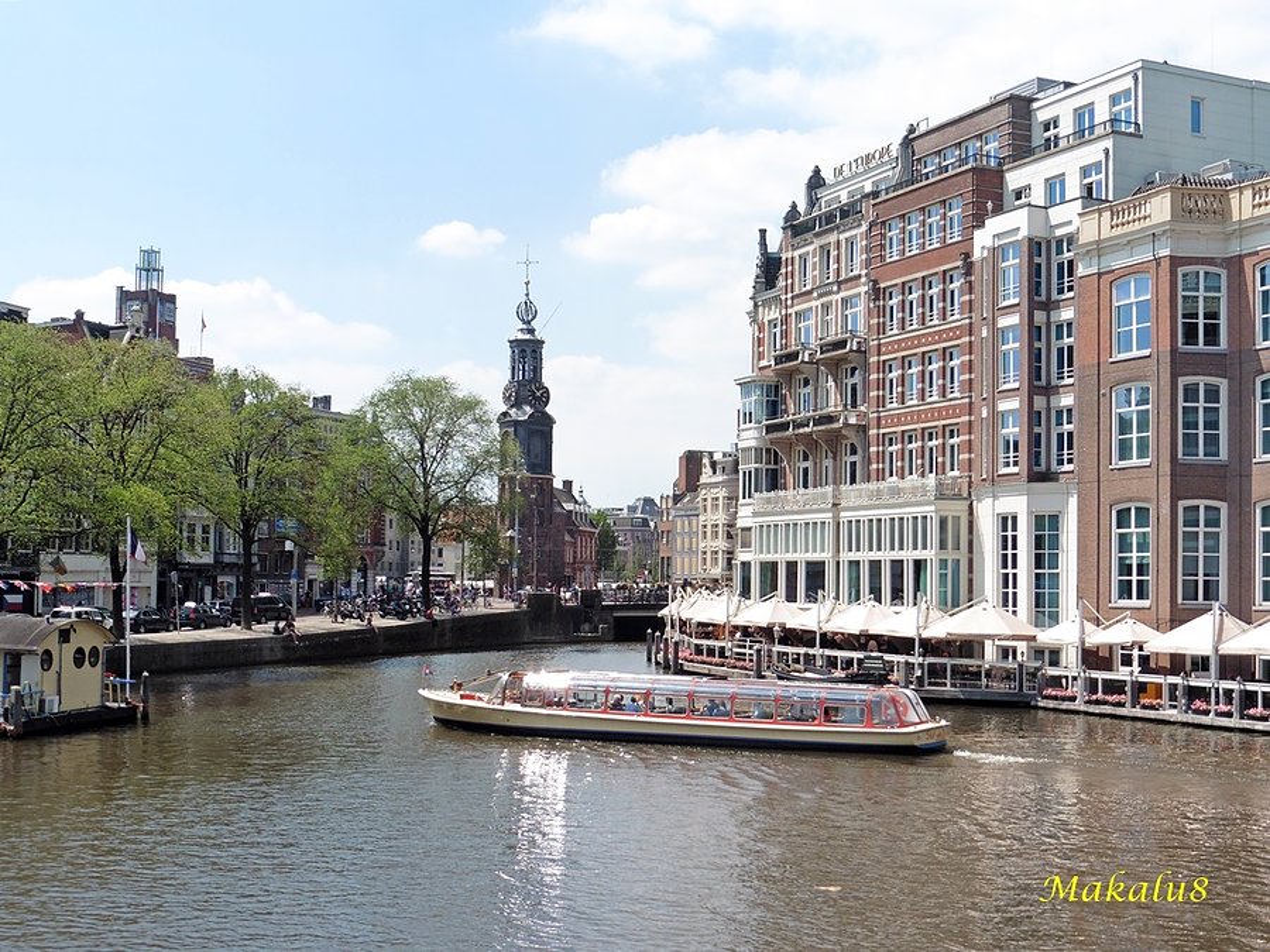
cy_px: 476
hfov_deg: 45.8
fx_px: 1504
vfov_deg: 35.1
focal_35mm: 41
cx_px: 635
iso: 100
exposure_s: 1/800
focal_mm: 7.4
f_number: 5
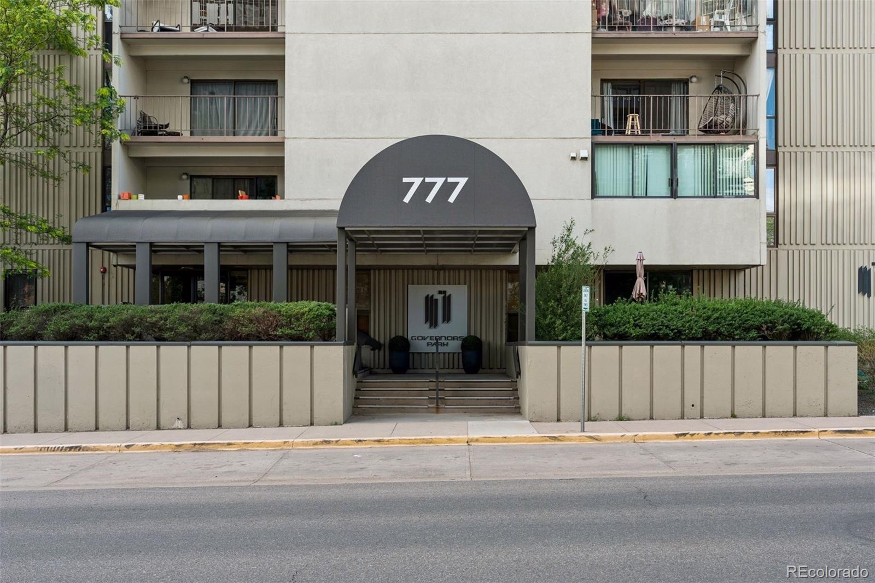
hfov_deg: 57.2
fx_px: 802
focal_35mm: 33
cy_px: 292
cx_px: 438
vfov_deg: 40.0
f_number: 8
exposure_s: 1/160
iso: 400
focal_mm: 33
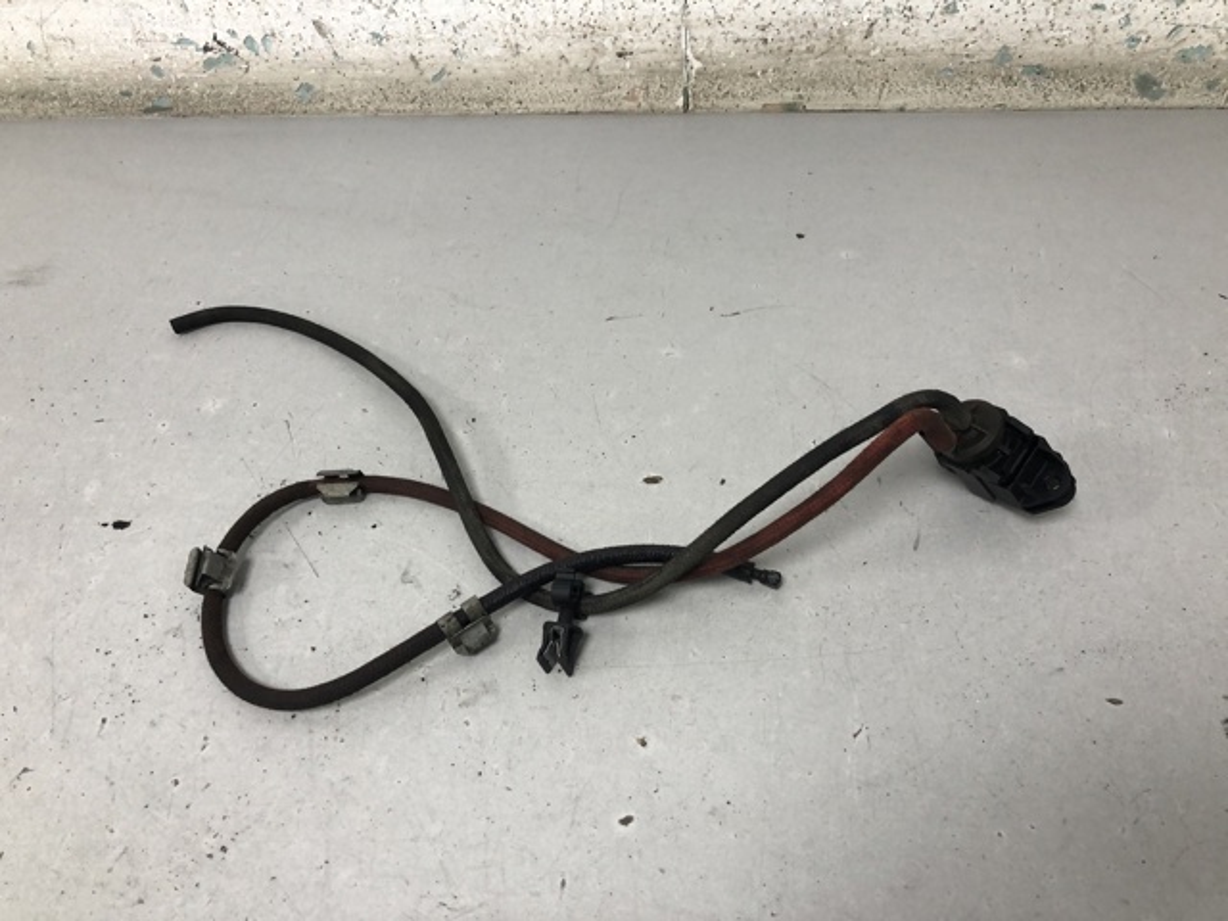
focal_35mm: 28
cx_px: 614
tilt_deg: -51.5
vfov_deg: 49.7
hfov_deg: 63.4
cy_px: 460
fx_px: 993
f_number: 1.8
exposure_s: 1/33
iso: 40
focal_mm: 4
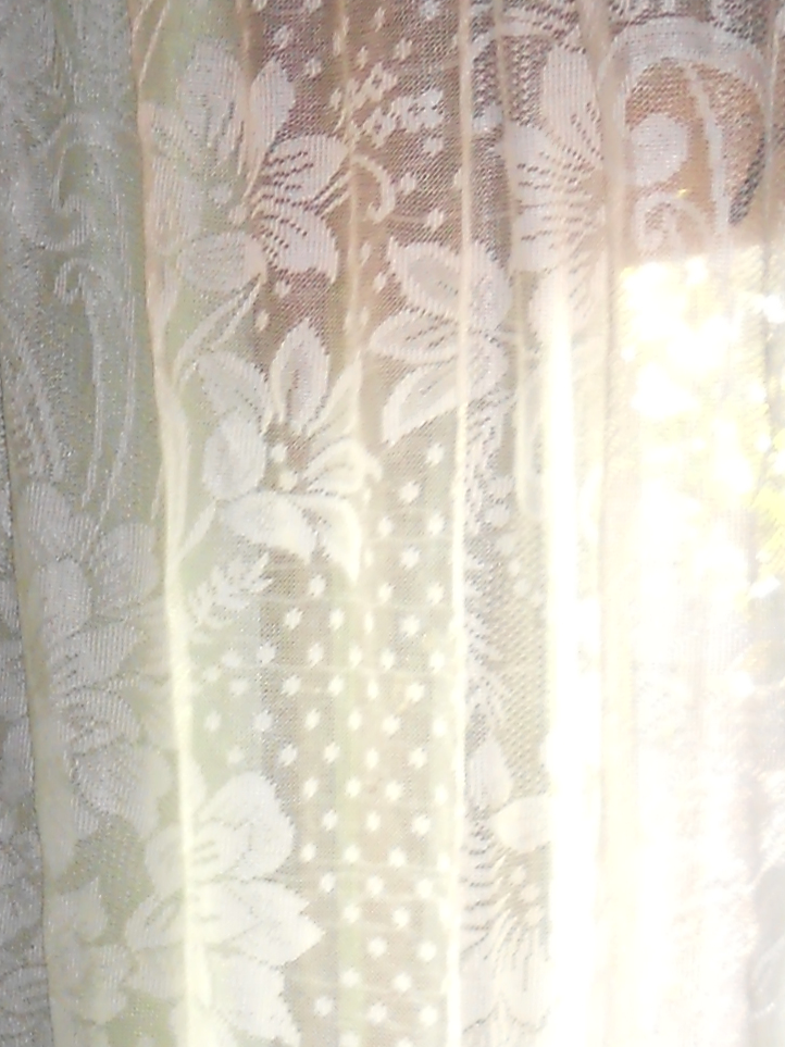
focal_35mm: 139
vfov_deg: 13.9
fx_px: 4204
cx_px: -271
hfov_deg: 10.4
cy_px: 1127
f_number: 3.1
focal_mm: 6.72
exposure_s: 1/30
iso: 200
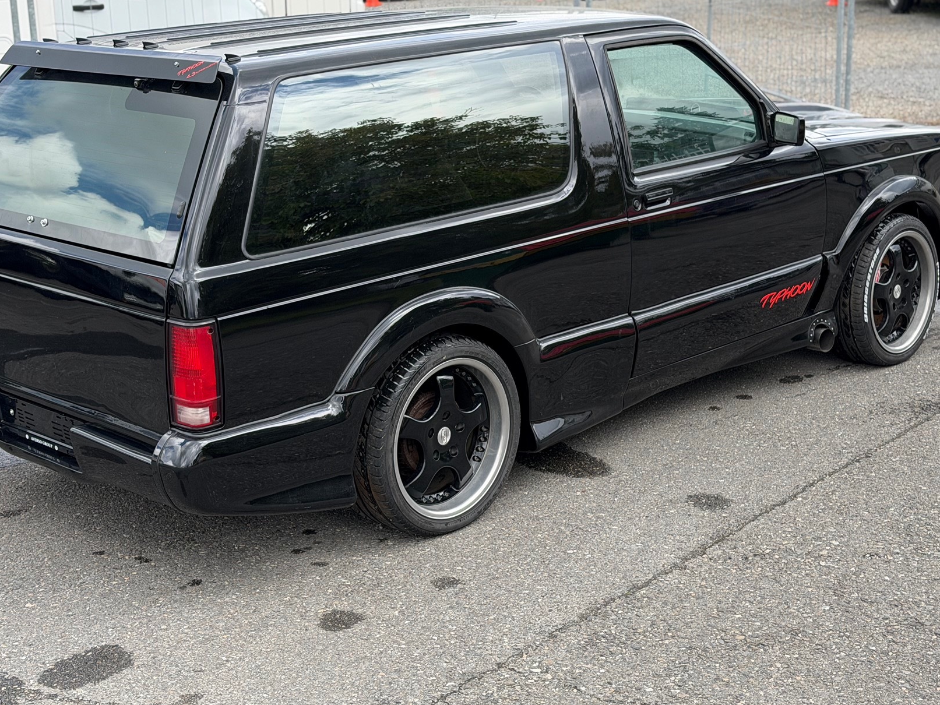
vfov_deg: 24.4
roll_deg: +1.0
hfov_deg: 32.2
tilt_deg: -13.3
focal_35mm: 60
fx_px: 1629
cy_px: 291
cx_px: 446
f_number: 1.78
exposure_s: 1/1264
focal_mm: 6.76
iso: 64
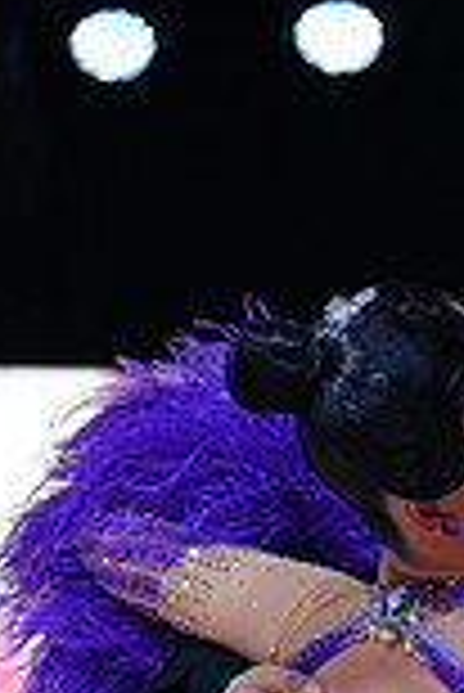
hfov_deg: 5.1
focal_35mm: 271
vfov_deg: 7.4
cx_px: 624
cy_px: 1233
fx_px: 5227
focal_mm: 72
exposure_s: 1/500
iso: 500
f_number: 2.8
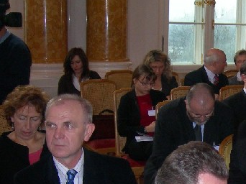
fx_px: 632
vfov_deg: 16.1
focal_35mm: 89
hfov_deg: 21.4
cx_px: 230
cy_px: 200
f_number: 2.8
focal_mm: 7.8
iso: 176
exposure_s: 1/60.1
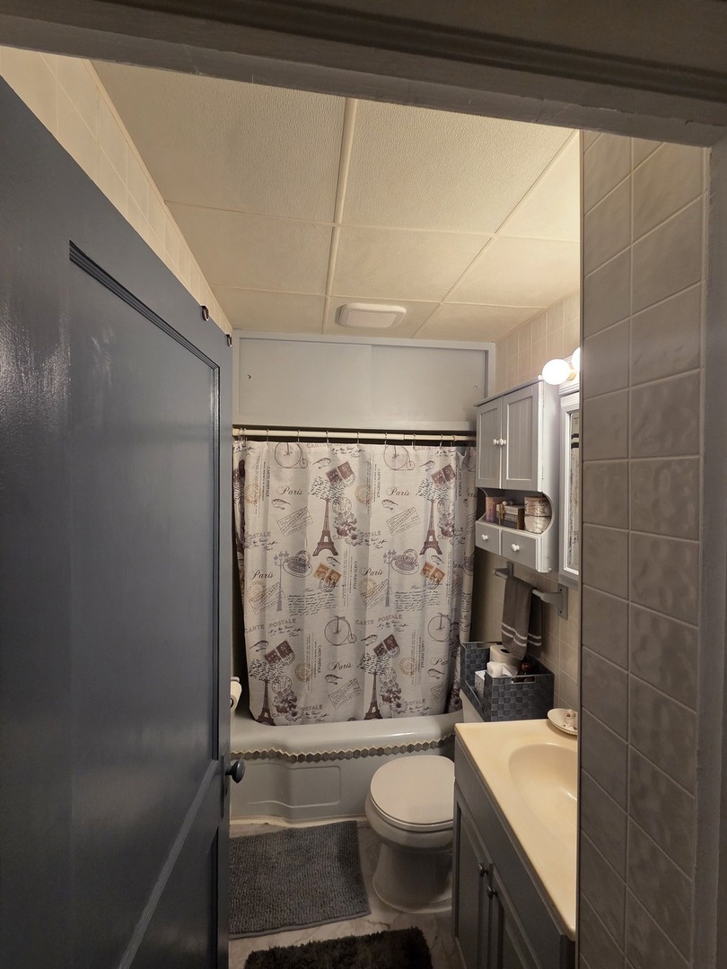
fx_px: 364
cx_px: 364
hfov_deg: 89.9
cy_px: 484
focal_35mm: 13
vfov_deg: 106.2
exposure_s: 1/60
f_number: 2.2
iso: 160
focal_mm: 2.2
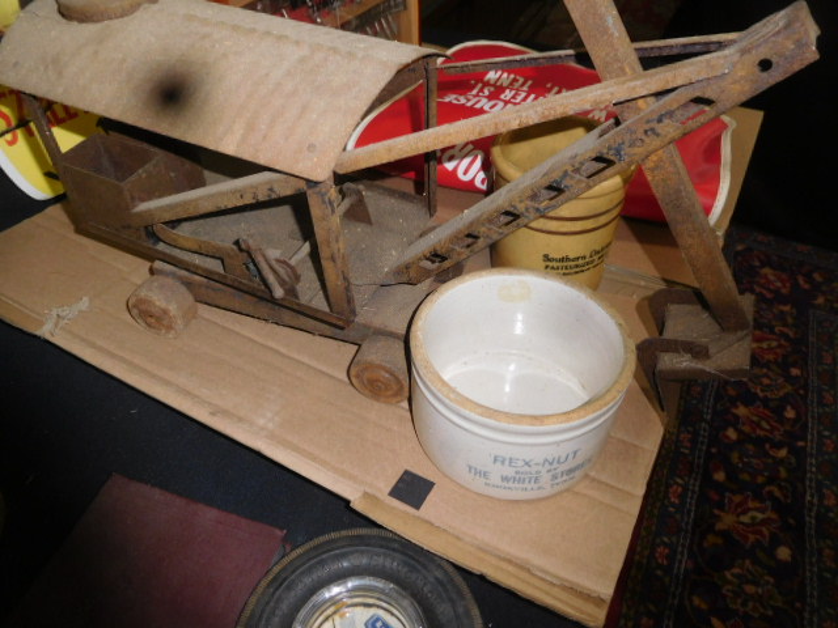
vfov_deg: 54.9
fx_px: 605
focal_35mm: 25
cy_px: 314
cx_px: 419
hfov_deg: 69.4
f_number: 3.4
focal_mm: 4.5
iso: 200
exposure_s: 1/30
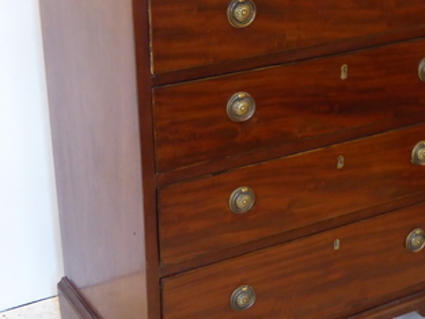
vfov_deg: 21.3
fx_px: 847
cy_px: 175
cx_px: 261
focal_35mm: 69
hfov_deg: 28.1
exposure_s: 1/10
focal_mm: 6.3
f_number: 3.7
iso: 400
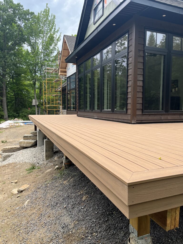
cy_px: 122
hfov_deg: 53.1
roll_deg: -0.4
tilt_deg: -4.9
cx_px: 92
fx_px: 183
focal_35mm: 26
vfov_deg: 67.3
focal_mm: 5.1
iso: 50
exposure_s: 1/352
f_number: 1.6
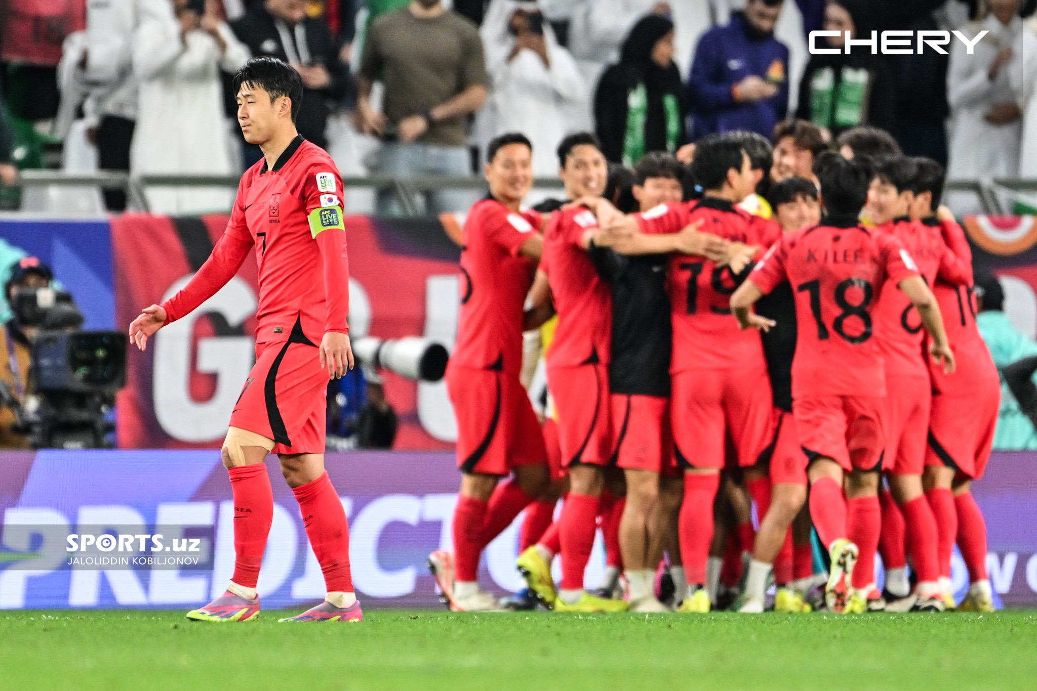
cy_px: 346
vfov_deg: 2.5
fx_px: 16132
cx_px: 518
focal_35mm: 560
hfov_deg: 3.7
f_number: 4
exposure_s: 1/1000
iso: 2500
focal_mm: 560
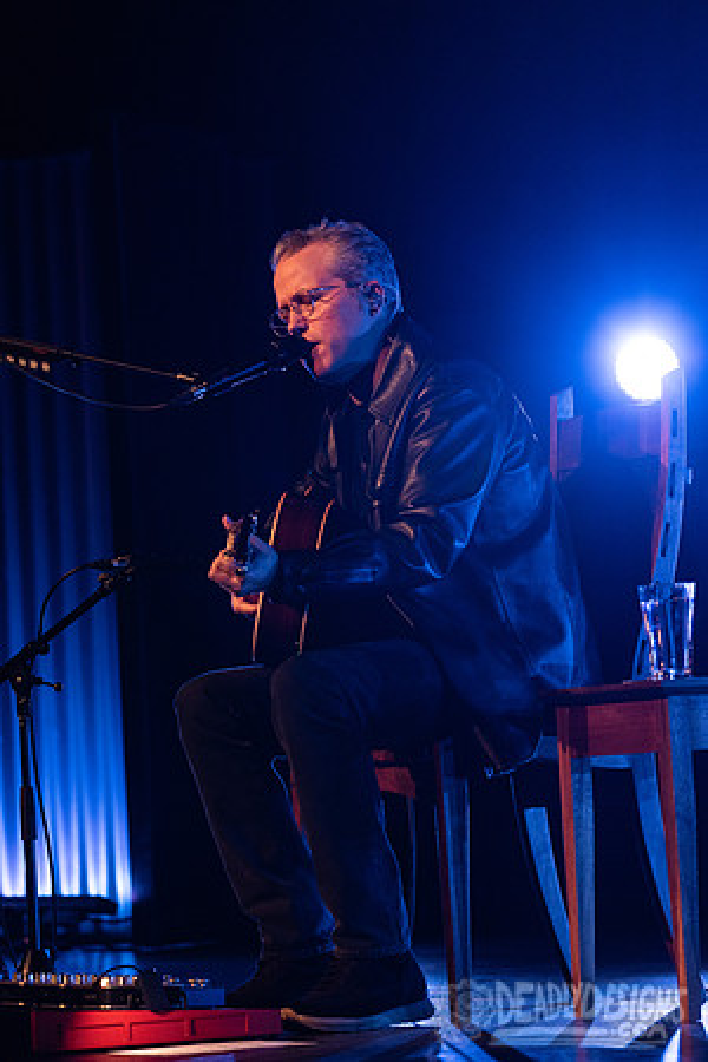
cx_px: 354
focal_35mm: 175
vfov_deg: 11.7
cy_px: 531
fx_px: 5162
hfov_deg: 7.8
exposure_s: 1/125
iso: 2500
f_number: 5
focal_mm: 175
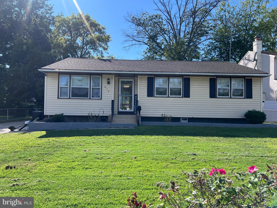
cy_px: 104
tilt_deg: +1.9
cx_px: 138
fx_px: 208
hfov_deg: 67.3
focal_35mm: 26
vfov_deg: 53.1
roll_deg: -1.1
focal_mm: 5.7
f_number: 1.5
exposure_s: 1/2252
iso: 50
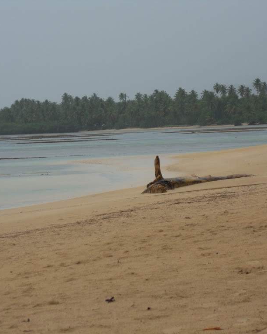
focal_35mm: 196
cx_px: 123
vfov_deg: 9.9
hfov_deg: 7.9
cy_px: 167
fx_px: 1936
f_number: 5.8
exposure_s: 1/125
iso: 80
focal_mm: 26.3
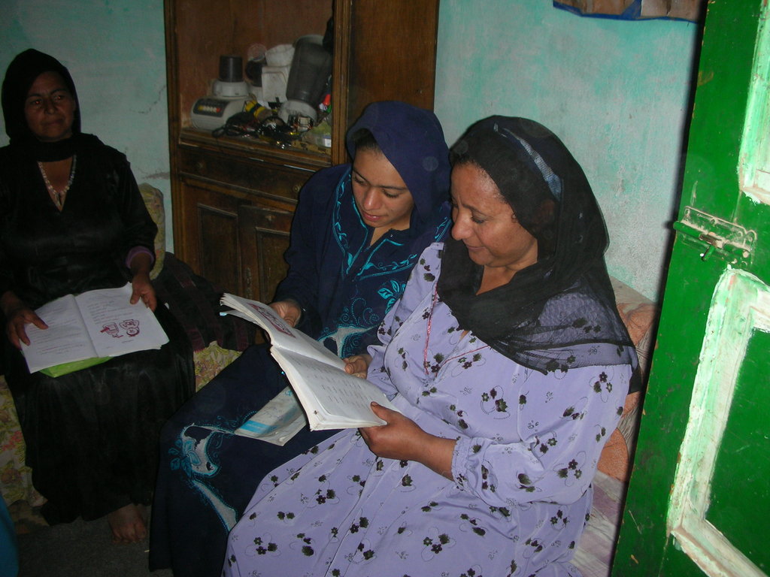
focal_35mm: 35
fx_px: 779
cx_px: 385
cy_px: 288
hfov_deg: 52.6
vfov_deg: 40.7
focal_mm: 5.8
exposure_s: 1/60.1
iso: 76
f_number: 3
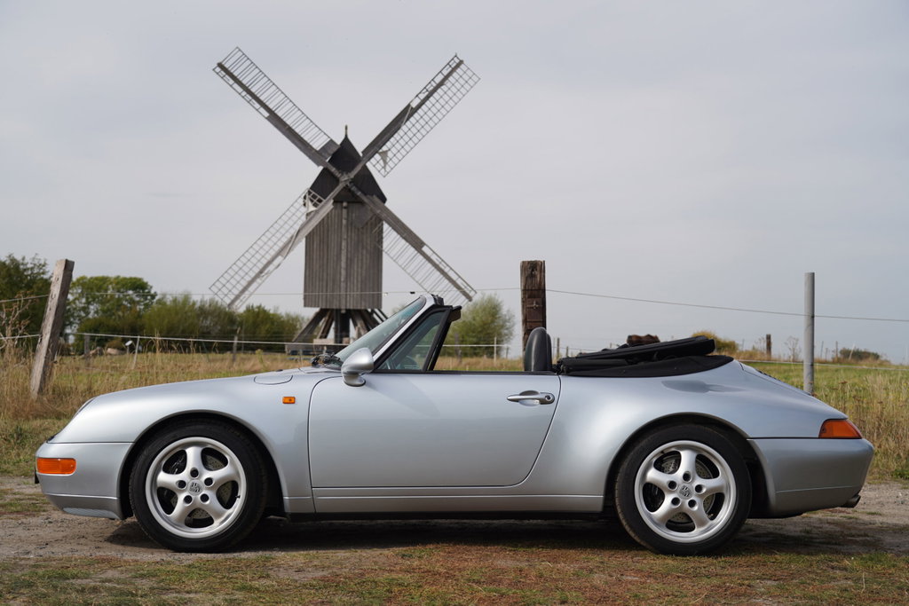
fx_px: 1187
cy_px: 303
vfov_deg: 28.7
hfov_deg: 41.9
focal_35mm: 47
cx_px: 454
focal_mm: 47
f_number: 4
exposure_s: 1/1250
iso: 100
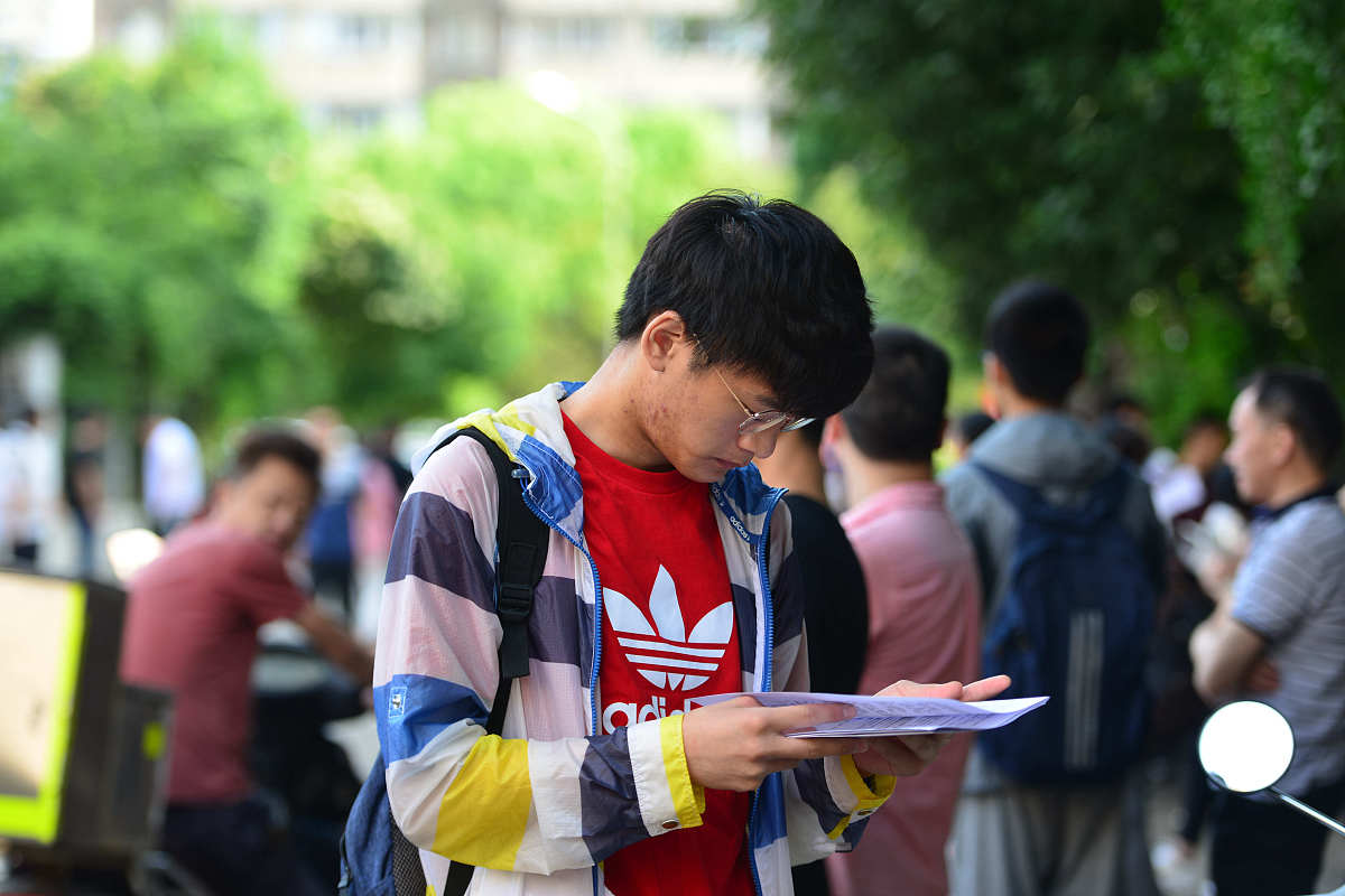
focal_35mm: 100
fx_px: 3736
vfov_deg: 13.7
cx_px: 672
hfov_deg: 20.4
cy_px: 448
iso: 100
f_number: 2.8
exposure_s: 1/125
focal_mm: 100
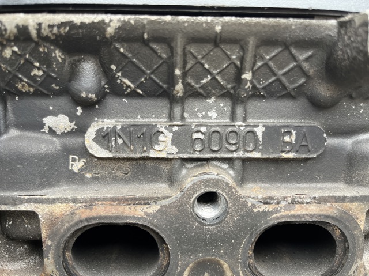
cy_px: 138
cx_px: 184
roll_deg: -1.3
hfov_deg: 67.3
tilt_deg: -6.3
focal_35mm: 26
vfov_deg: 53.0
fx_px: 277
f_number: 1.6
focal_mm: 5.1
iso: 100
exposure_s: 1/121
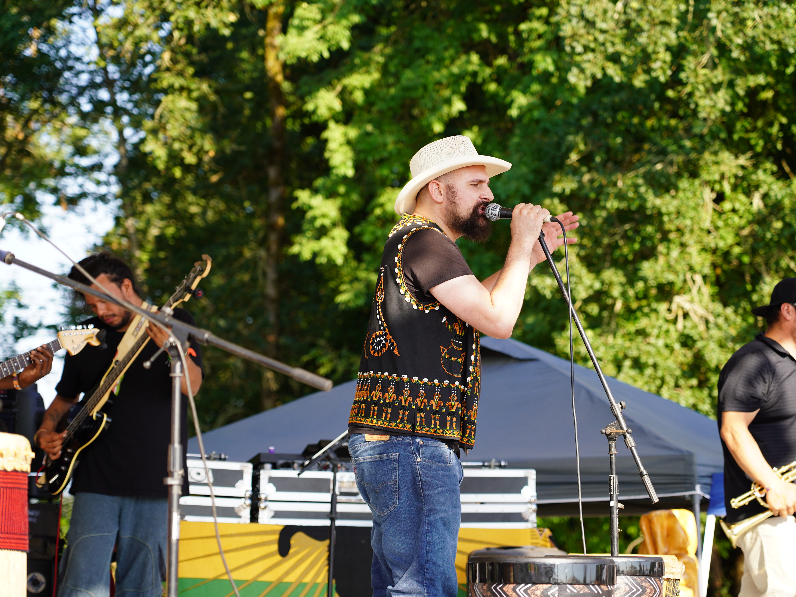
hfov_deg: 17.3
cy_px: 298
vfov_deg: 13.0
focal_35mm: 114
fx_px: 2622
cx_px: 402
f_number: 4.5
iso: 100
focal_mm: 105
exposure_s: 1/125
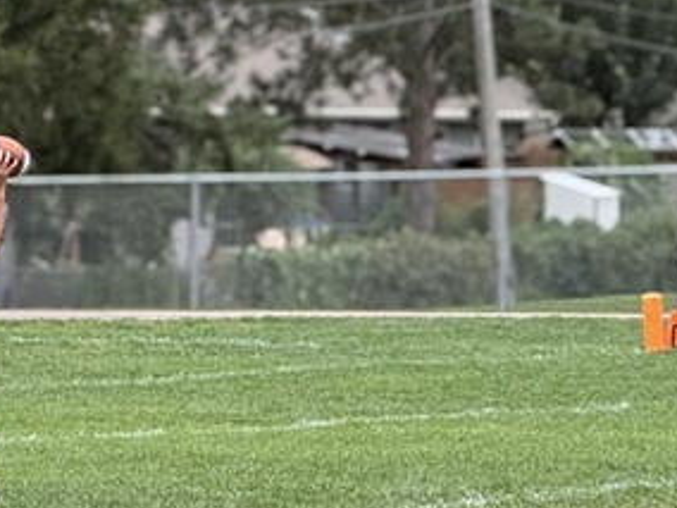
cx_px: -224
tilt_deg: +1.4
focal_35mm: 432
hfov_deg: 4.6
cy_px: 12
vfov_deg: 3.4
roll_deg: -0.8
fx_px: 8449
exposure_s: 1/152
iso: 64
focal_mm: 15.66
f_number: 2.8
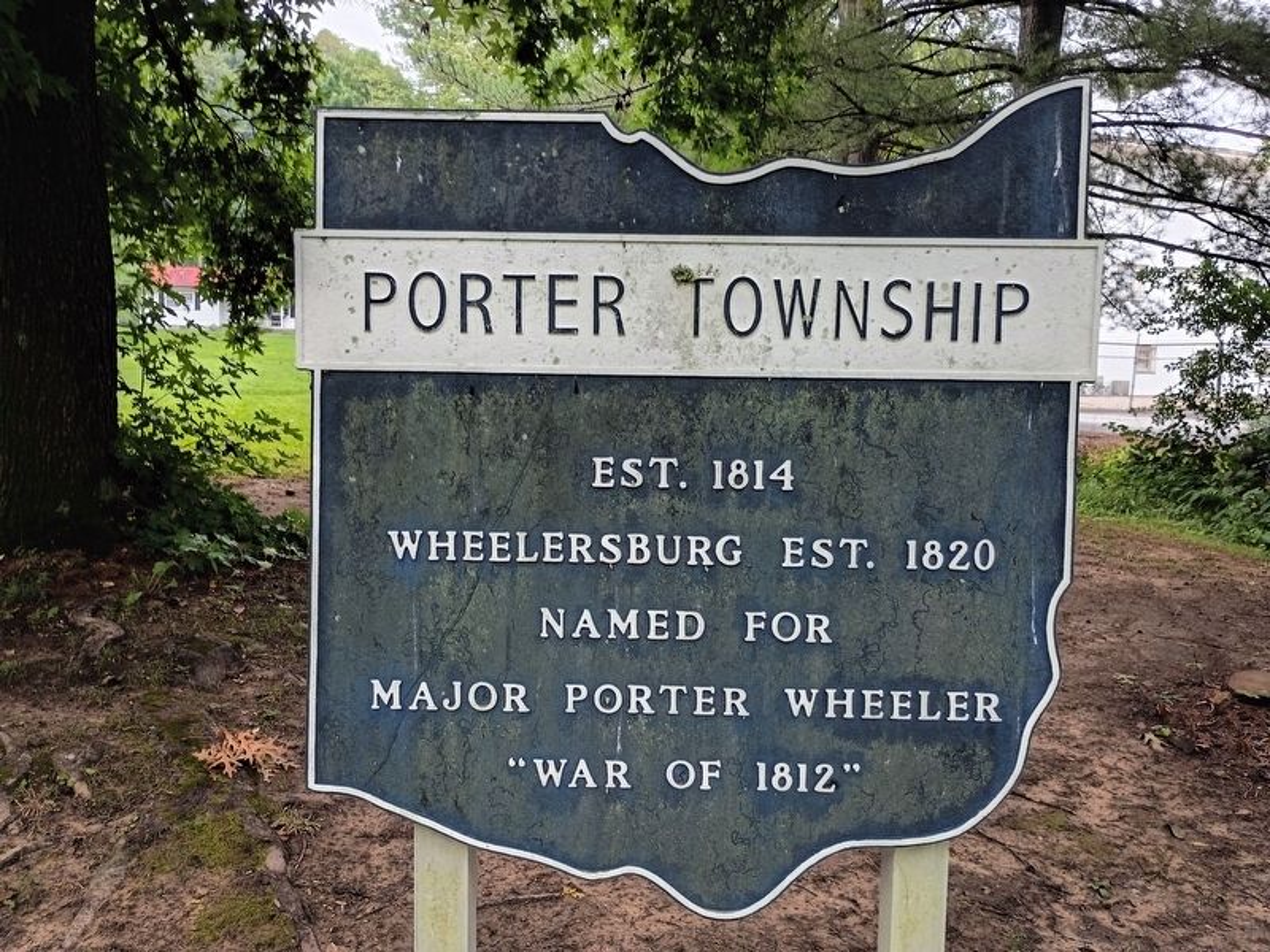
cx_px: 635
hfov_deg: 61.7
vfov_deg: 48.2
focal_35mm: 29
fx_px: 1064
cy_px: 476
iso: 202
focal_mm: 4.27
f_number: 1.8
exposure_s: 1/60
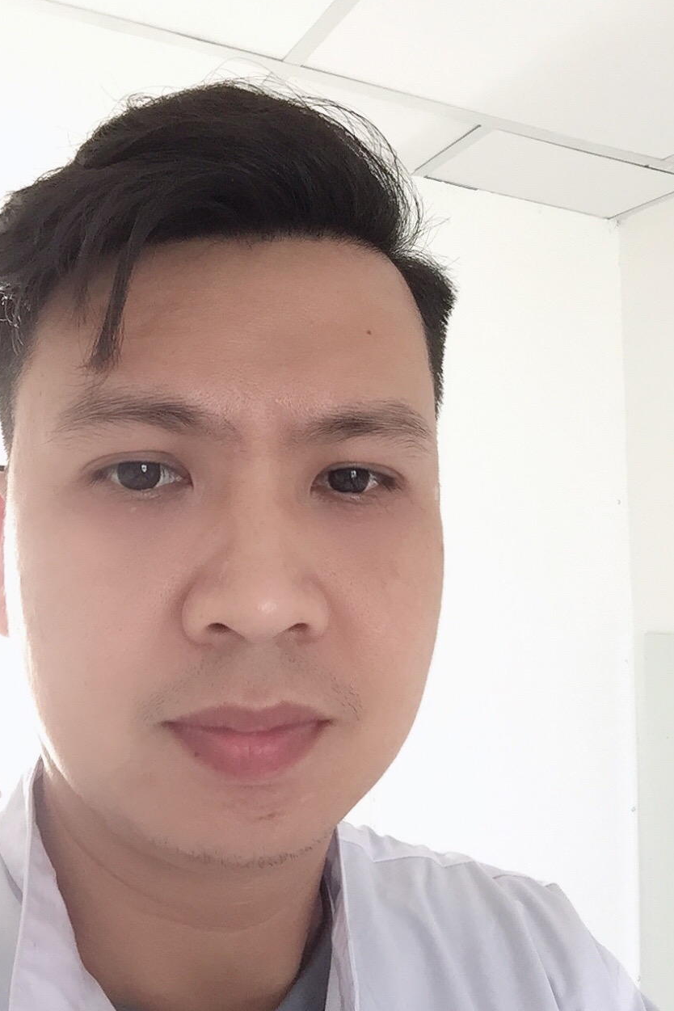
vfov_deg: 57.2
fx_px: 927
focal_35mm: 33
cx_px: 292
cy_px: 500
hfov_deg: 39.9
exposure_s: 1/33
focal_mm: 2.65
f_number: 2.2
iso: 125
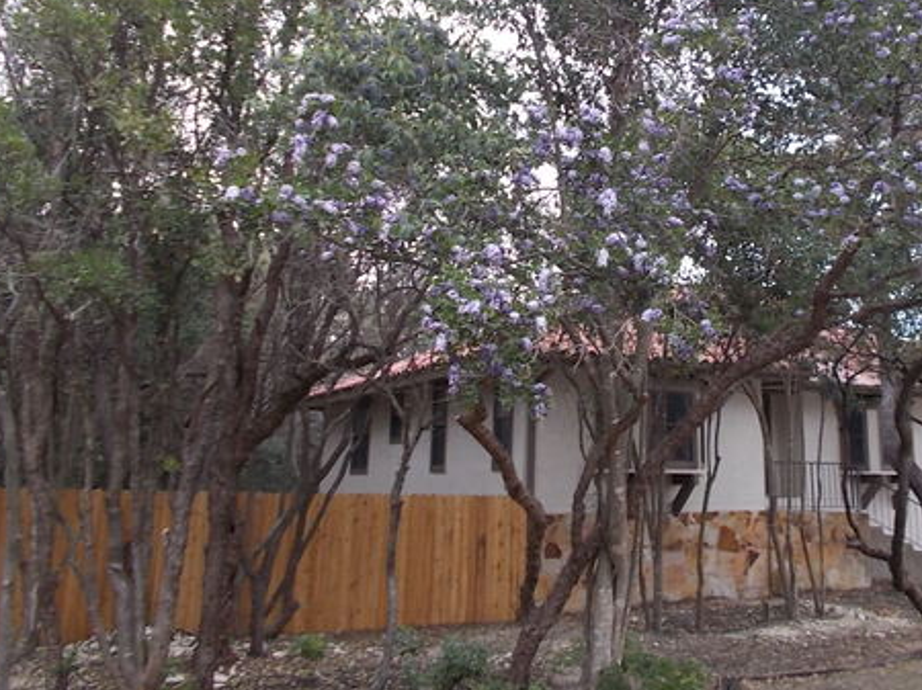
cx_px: 629
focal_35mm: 37
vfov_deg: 38.2
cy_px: 231
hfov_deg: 49.1
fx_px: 985
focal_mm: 4.6
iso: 80
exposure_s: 1/50
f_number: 3.2
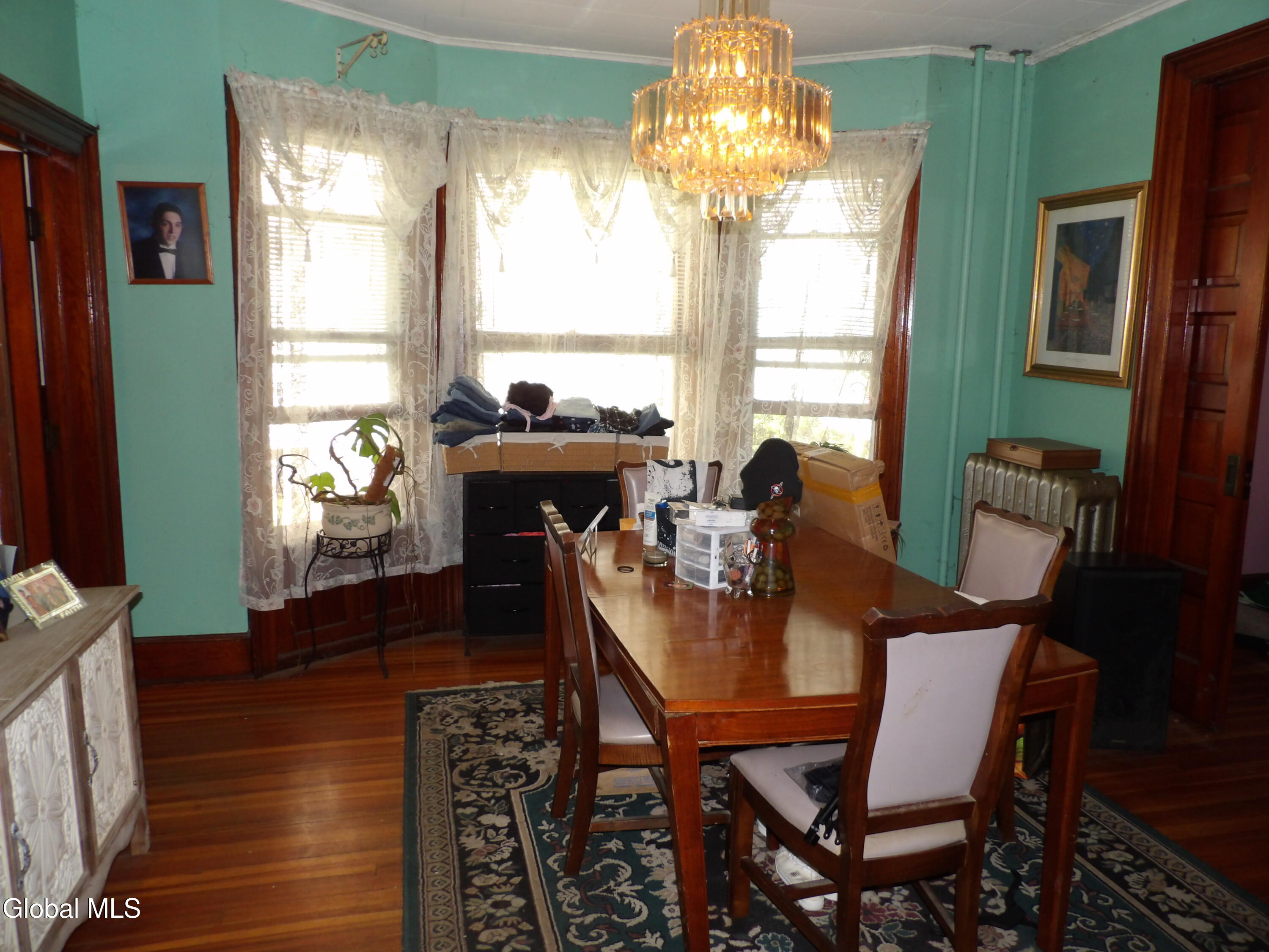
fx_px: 880
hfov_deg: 71.6
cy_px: 476
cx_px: 634
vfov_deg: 56.8
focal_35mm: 24
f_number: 2.8
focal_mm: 4.3
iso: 200
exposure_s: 1/67
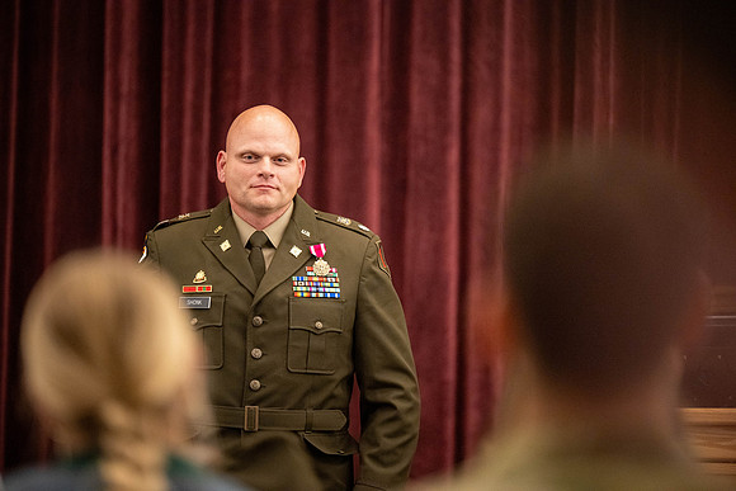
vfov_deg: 6.9
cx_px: 368
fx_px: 4090
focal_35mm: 200
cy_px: 246
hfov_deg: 10.3
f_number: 2.8
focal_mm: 200
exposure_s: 1/200
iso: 5000
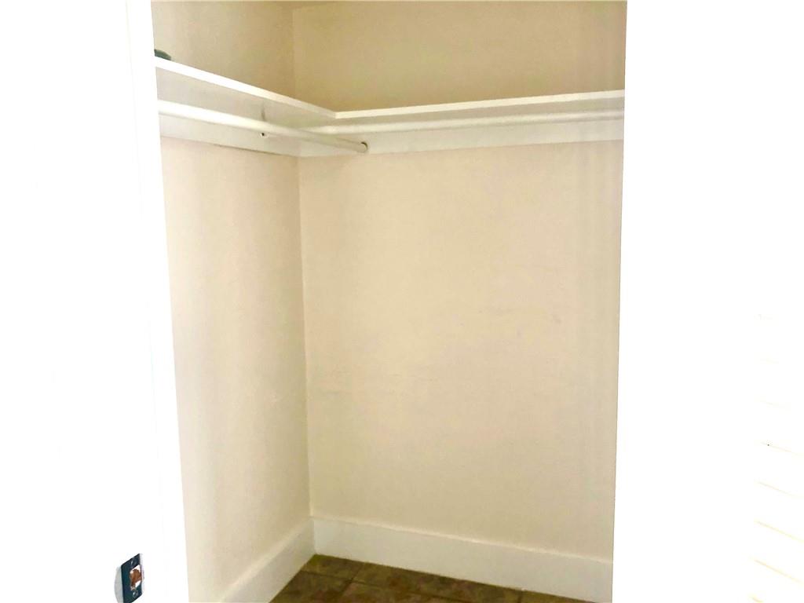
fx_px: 650
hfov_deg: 63.4
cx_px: 402
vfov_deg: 49.7
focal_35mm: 28
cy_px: 302
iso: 50
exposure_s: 1/120
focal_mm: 3.99
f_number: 1.8
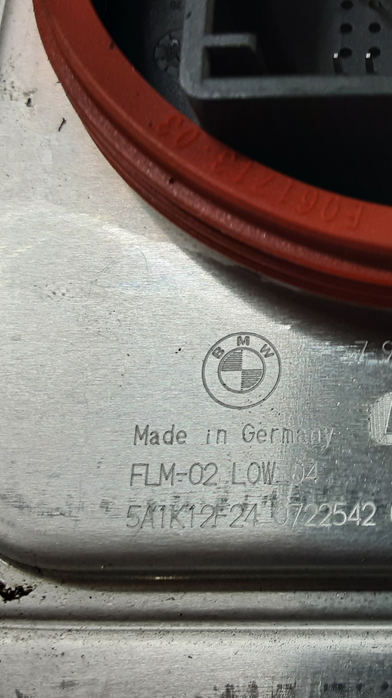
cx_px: 393
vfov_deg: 50.5
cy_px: 348
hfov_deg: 27.9
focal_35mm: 40
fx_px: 739
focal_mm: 2.91
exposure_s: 1/50
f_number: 1.9
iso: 100
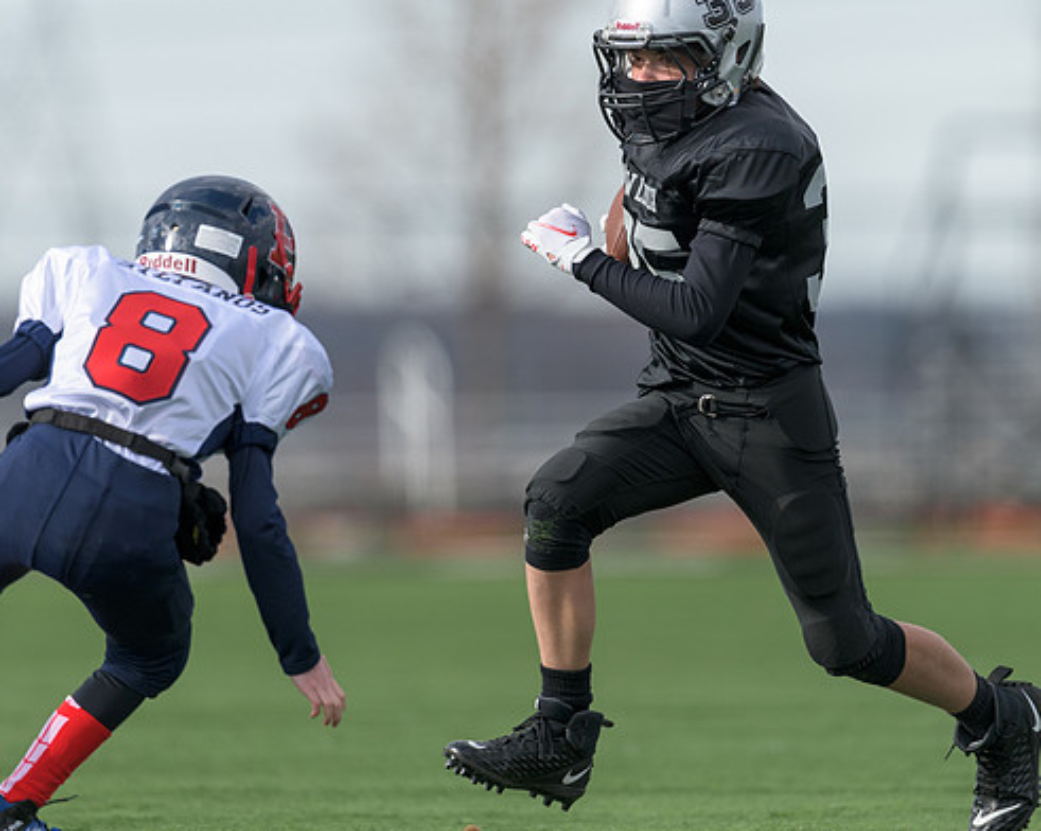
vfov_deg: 2.3
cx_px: 557
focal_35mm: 666
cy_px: 371
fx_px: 20503
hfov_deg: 2.9
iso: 250
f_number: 4.5
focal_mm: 500
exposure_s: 1/1250
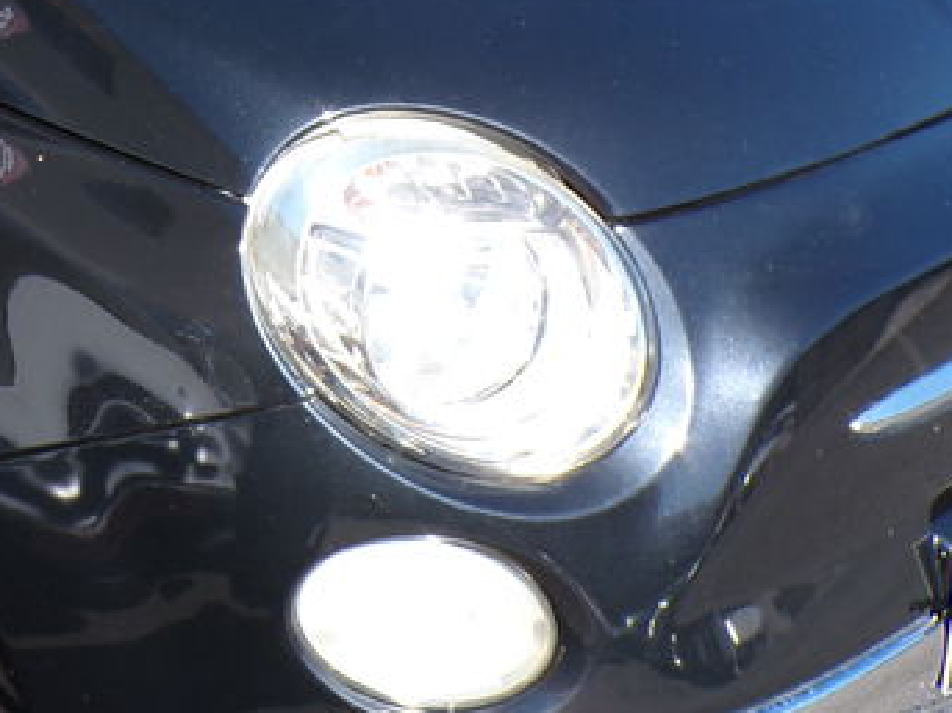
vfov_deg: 20.7
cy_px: 114
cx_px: 92
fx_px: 1924
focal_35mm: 70
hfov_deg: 26.8
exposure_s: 1/280
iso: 100
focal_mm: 4.3
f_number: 4.4
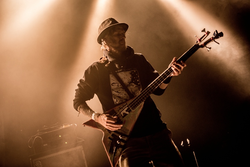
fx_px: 361
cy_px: 84
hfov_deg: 38.2
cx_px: 125
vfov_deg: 26.0
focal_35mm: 52
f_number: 2.8
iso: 1600
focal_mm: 52
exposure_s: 1/80
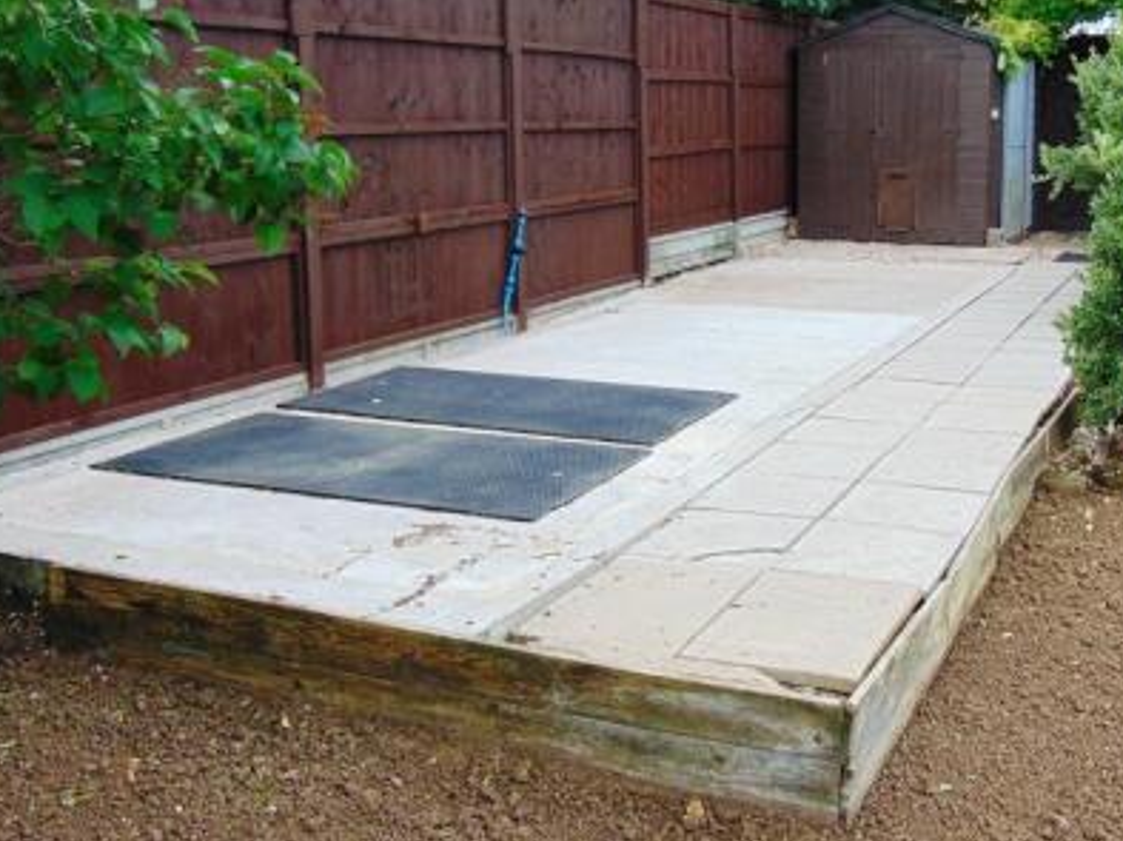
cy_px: 346
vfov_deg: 35.8
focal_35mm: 40
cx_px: 720
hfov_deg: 46.3
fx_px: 1297
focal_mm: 4.9
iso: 80
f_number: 3
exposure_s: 1/320
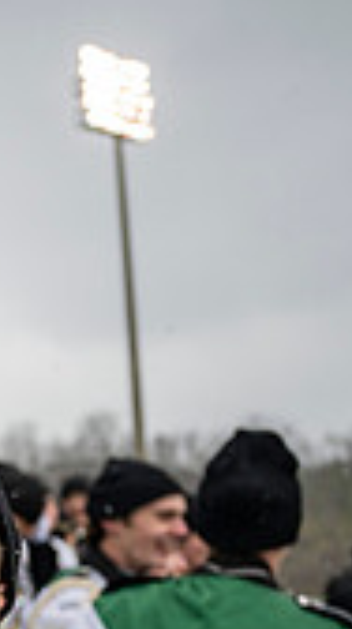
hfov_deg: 11.4
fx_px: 1449
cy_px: 623
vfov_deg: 23.5
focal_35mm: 87
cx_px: -502
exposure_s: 1/500
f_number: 2.8
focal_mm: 24
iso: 160
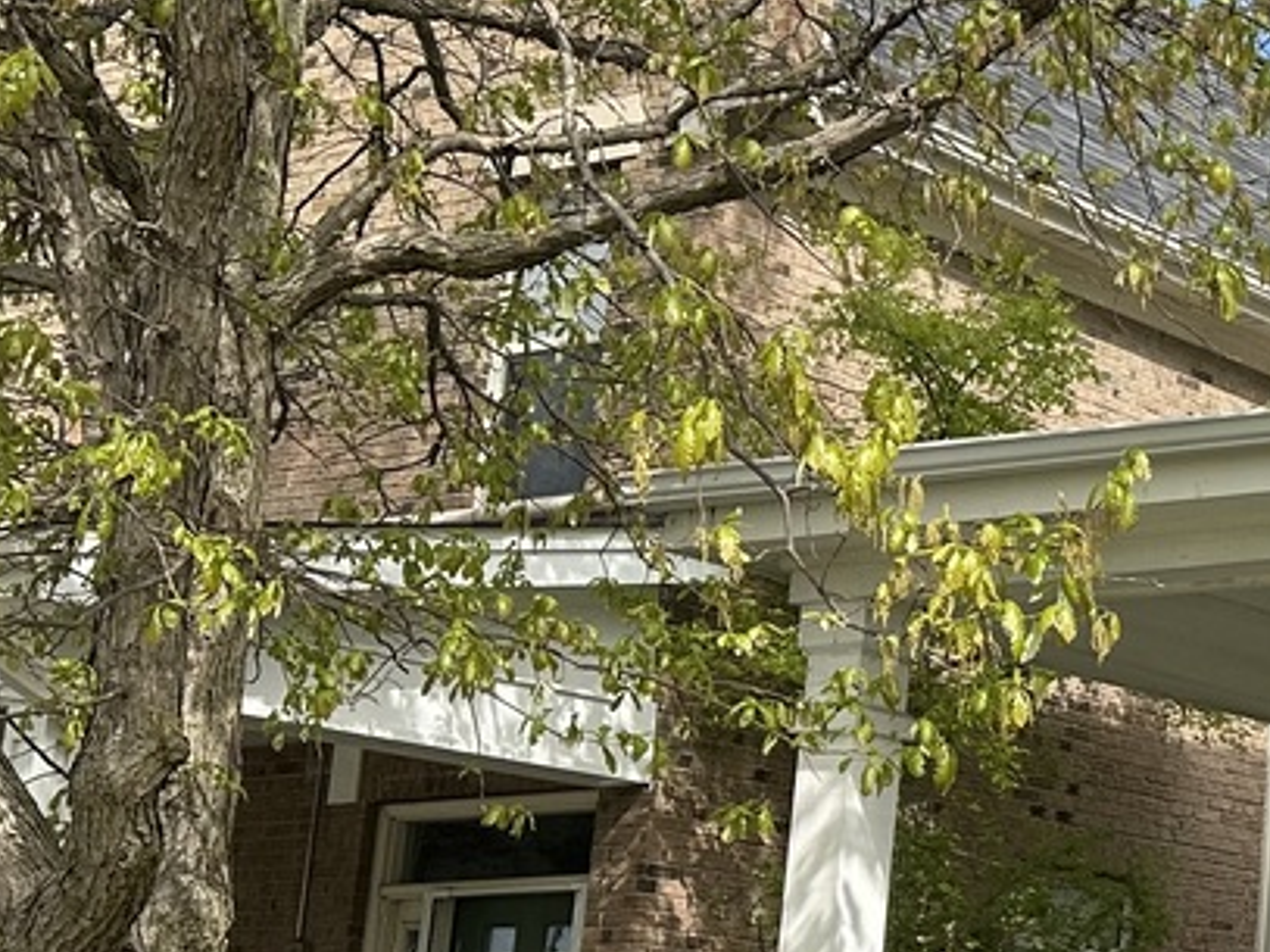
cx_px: 2013
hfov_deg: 19.4
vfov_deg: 17.4
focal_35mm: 85
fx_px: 3118
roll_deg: -0.7
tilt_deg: +12.4
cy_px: 534
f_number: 1.78
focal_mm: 6.86
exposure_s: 1/2882
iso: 80
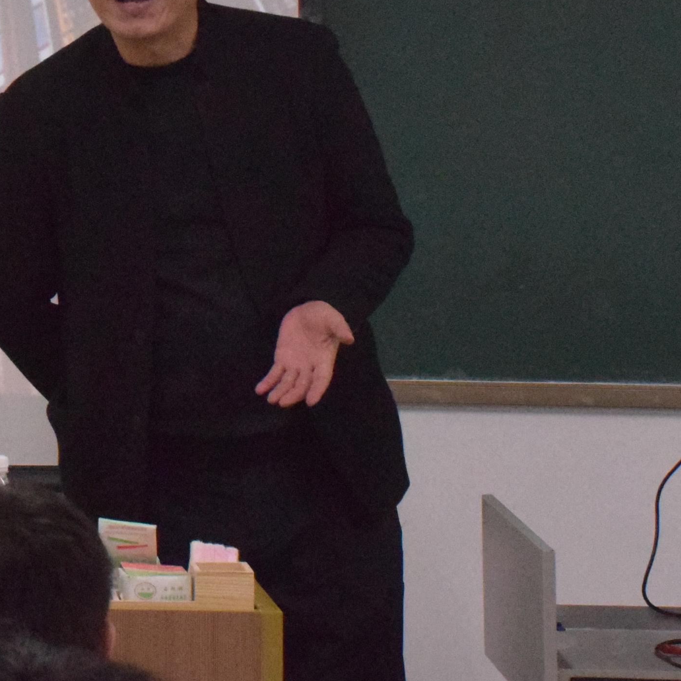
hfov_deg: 7.9
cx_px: -279
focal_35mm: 218
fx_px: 4852
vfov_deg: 8.0
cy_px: -138
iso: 6400
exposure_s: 1/320
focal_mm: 40
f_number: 9
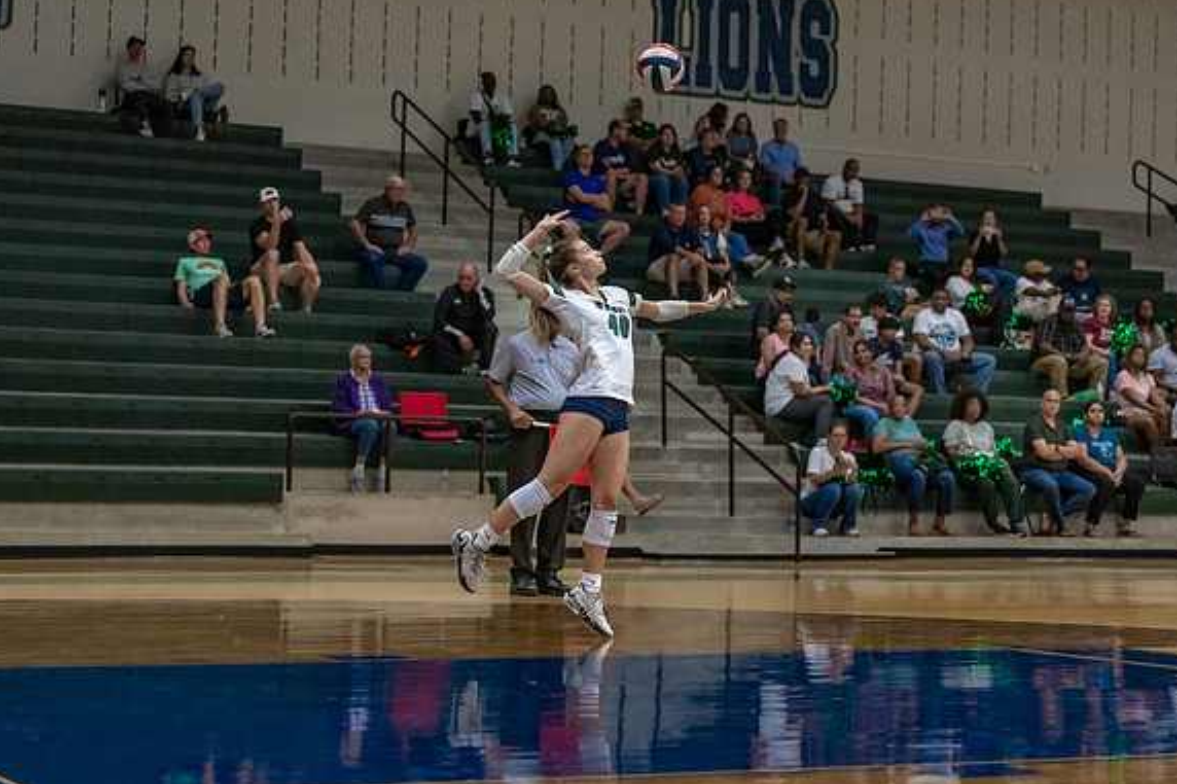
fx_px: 2484
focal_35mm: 76
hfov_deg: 26.7
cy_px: 366
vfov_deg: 17.9
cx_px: 586
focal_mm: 70
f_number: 2.8
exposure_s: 1/1000
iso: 2500
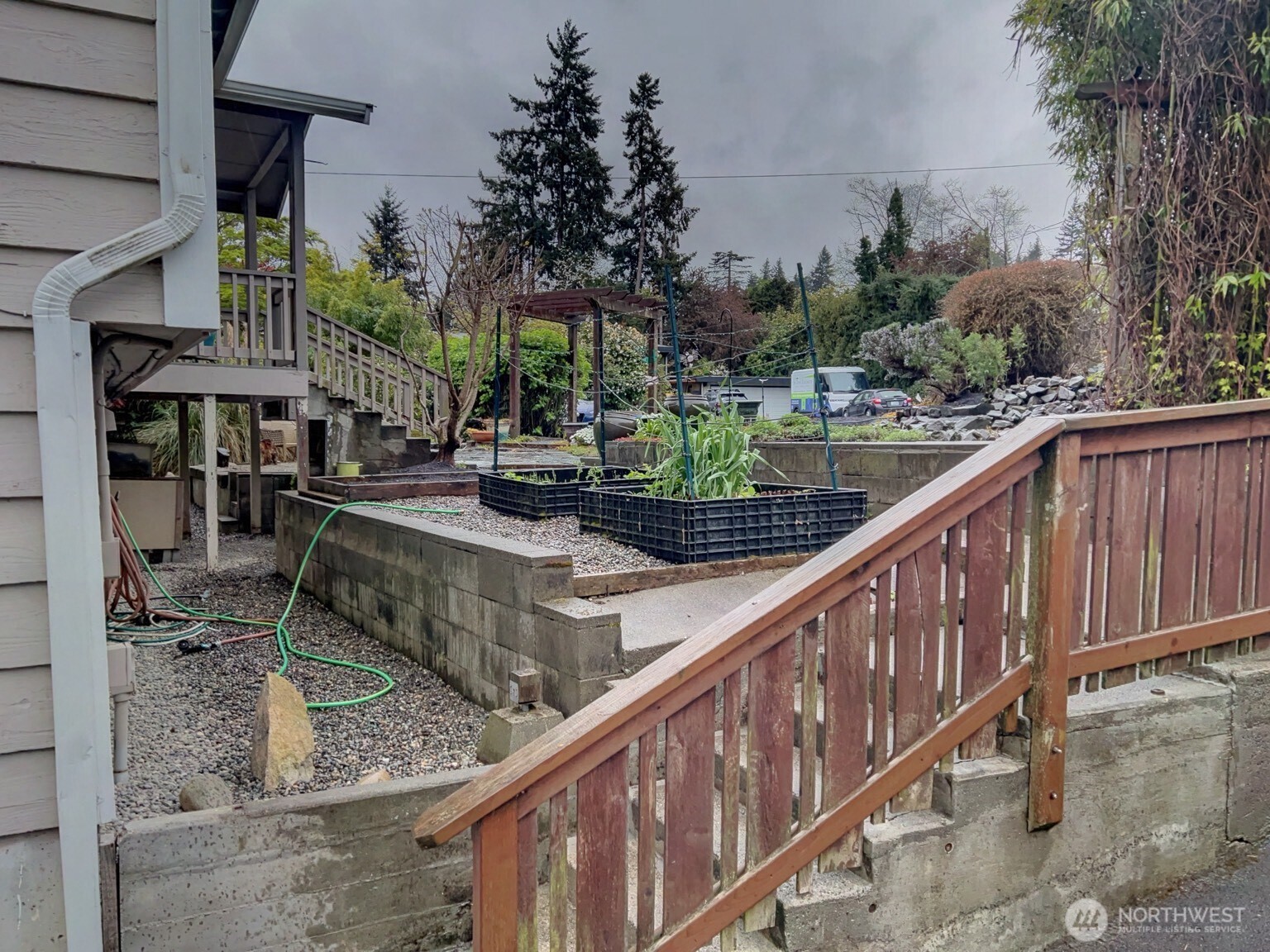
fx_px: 954
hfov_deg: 67.3
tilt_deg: -2.9
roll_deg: -0.6
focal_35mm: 26
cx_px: 635
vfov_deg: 53.1
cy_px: 476
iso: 125
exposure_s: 1/65
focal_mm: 5.7
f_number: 1.5
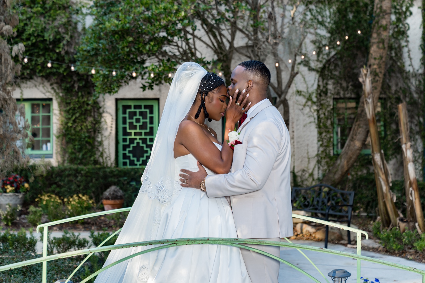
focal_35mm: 66
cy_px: 142
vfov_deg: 20.6
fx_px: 779
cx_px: 212
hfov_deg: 30.5
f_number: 4
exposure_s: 1/200
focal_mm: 66
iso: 250
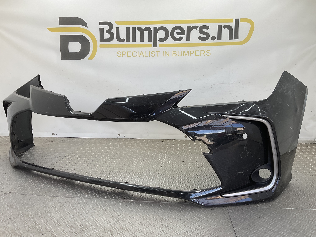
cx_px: 158
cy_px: 118
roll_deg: -1.8
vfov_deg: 48.2
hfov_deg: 61.7
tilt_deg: -9.6
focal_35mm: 29
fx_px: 265
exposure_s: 1/126
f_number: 1.8
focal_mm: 3
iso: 16
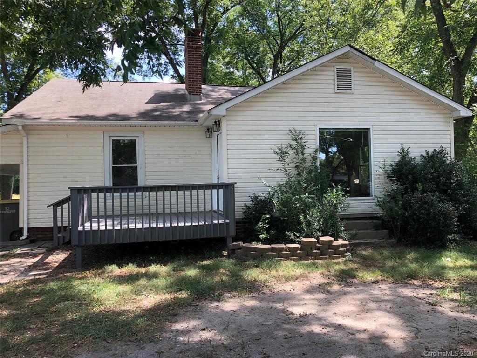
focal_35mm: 28
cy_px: 179
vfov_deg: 49.7
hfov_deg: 63.4
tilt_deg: +1.1
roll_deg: +1.7
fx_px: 386
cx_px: 238
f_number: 1.8
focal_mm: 3.99
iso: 20
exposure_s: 1/175
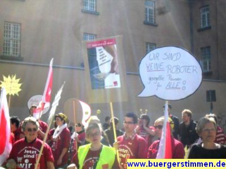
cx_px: 113
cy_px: 84
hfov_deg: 33.8
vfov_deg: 25.7
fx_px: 372
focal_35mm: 57
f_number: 10.9
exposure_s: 1/500
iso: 800
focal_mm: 10.1
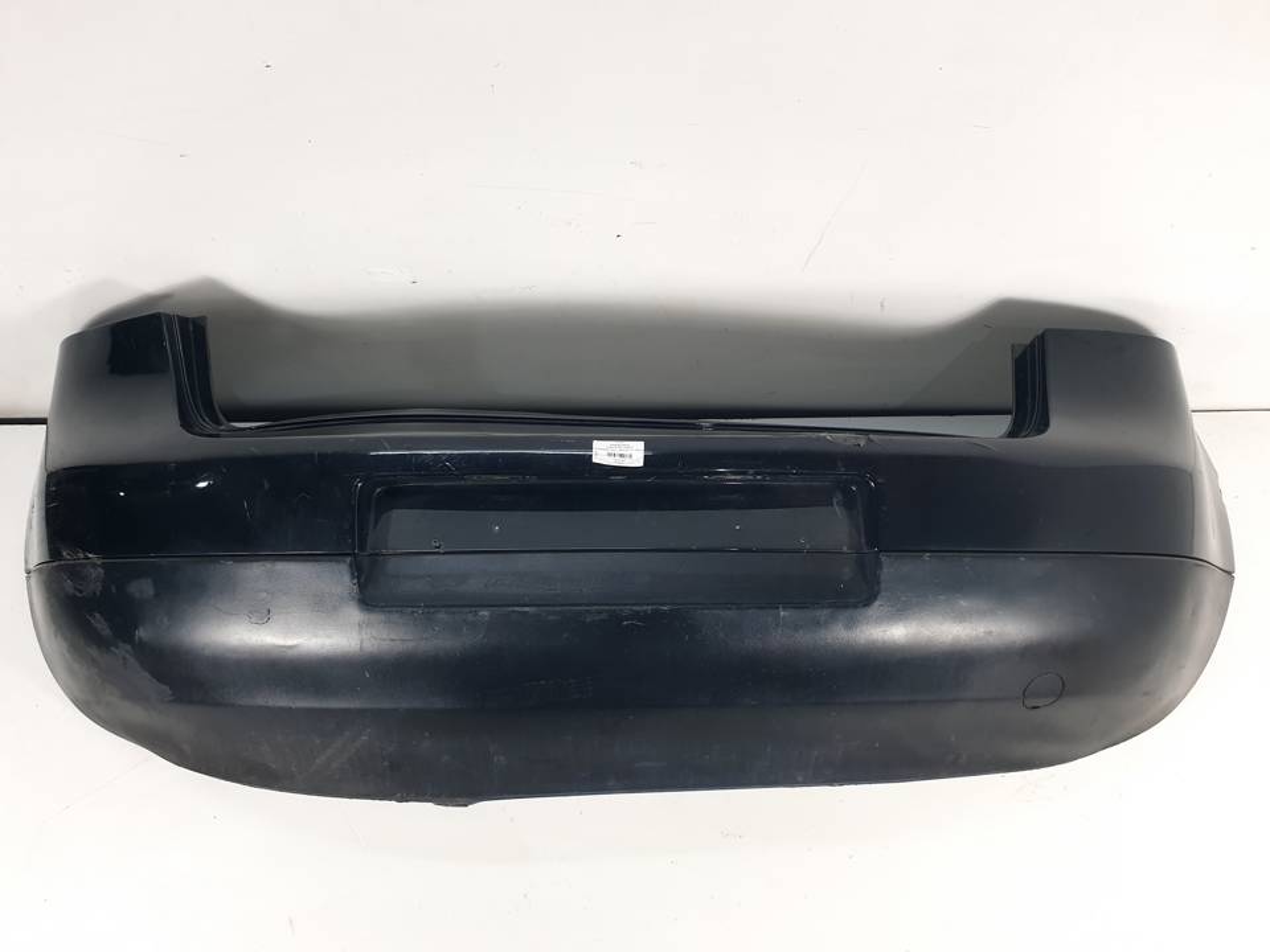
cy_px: 476
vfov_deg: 53.1
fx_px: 954
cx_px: 635
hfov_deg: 67.3
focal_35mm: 26
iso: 80
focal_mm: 4.3
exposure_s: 1/100
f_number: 2.4
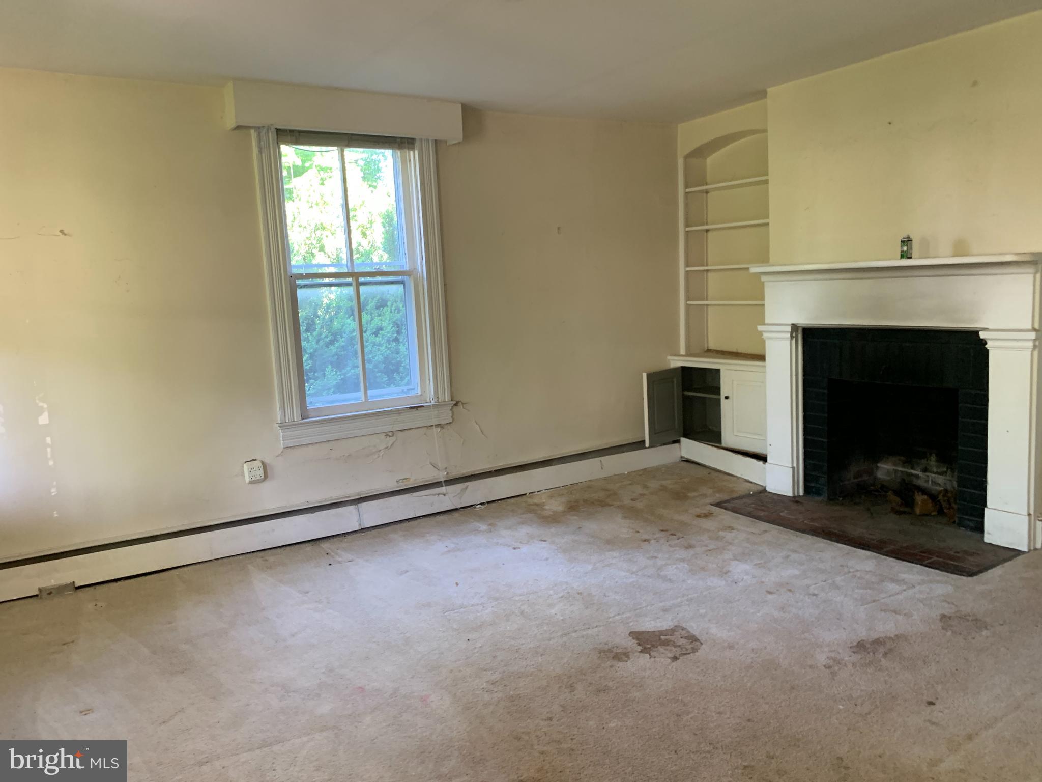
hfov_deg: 67.3
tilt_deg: -7.5
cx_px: 521
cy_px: 391
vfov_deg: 53.1
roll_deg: +2.7
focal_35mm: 26
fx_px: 783
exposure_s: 1/60
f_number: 1.8
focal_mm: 4.25
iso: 160
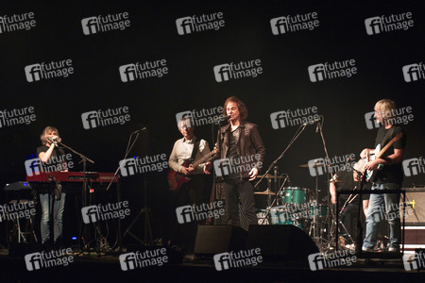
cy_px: 142
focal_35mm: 70
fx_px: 826
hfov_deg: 28.8
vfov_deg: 19.5
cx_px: 212
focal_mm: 70
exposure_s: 1/60
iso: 1600
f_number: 2.8
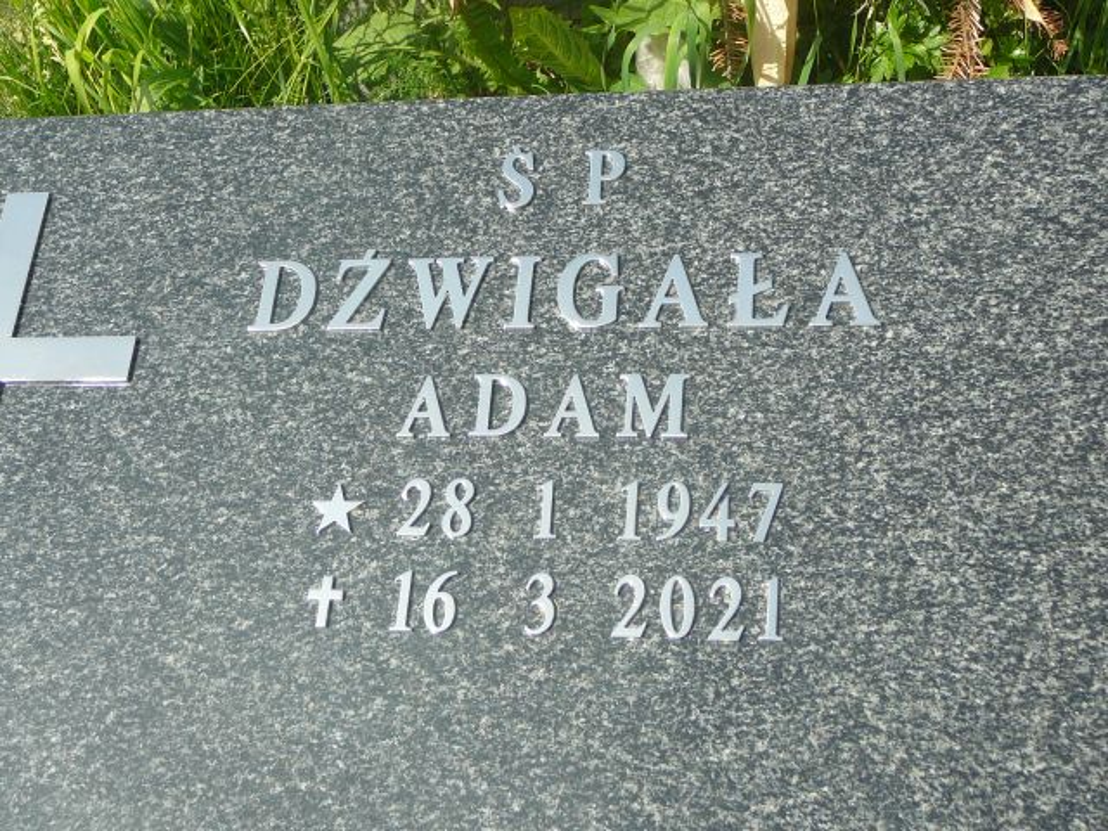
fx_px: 1568
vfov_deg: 29.7
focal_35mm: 49
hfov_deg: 38.9
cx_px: 554
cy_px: 416
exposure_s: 1/500
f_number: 3.4
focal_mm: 7.3
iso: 80
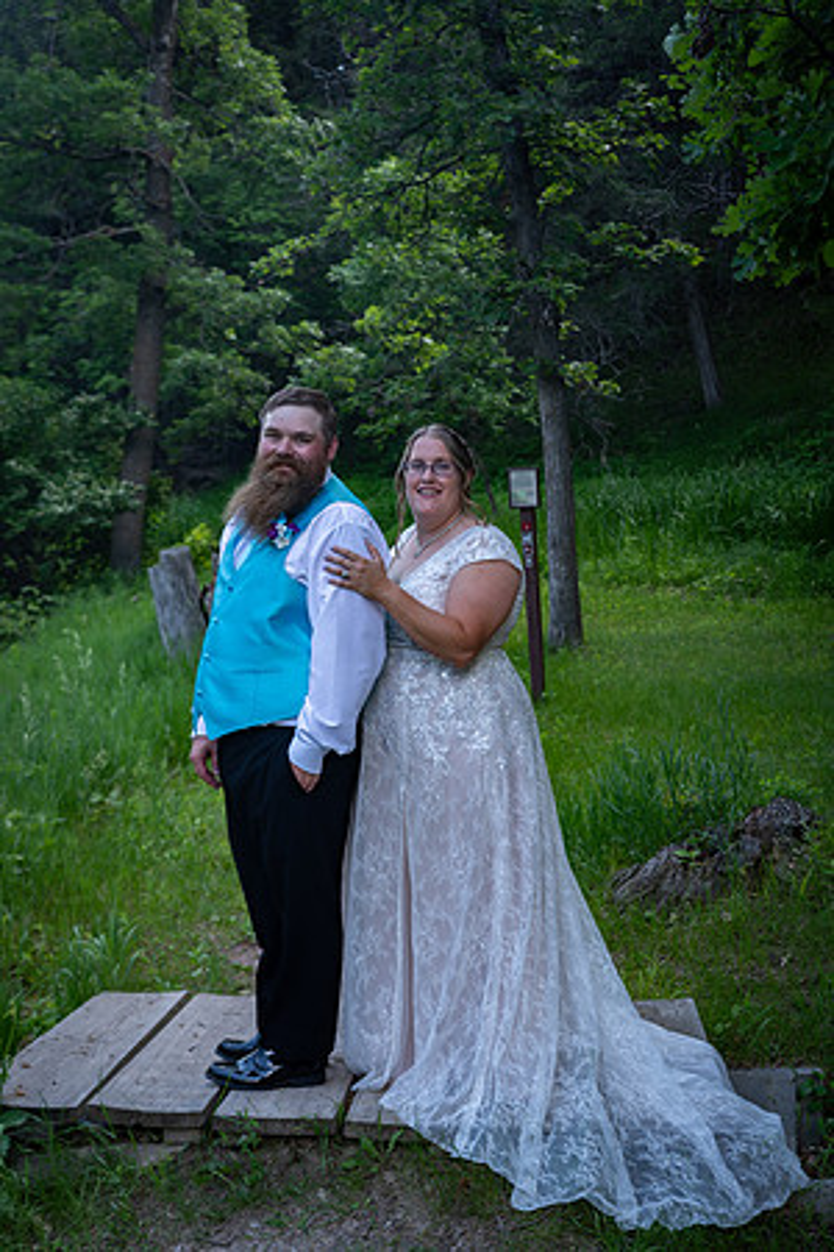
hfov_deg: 27.0
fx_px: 1737
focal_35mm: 50
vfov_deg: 39.6
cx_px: 417
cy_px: 626
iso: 100
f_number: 5
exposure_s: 1/125
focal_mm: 50
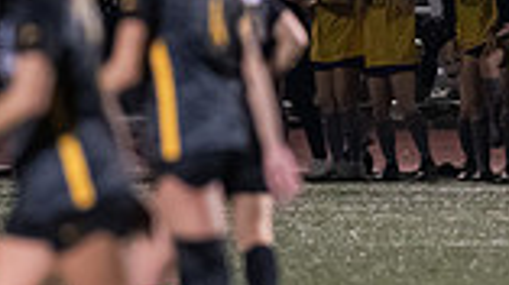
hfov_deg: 1.9
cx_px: 506
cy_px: 50
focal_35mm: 1164
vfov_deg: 1.0
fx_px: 15697
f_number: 2.8
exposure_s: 1/1000
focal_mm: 300
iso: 8000
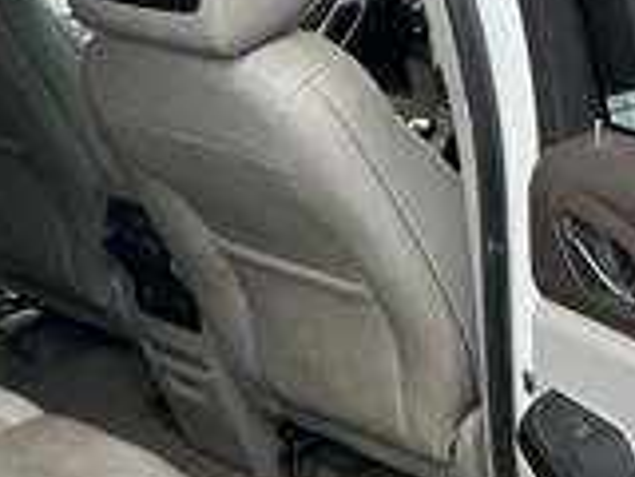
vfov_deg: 20.4
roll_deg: -3.4
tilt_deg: -25.9
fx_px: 1284
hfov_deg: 26.7
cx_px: 583
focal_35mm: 70
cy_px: 469
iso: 25
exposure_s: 1/173
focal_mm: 3
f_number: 1.8
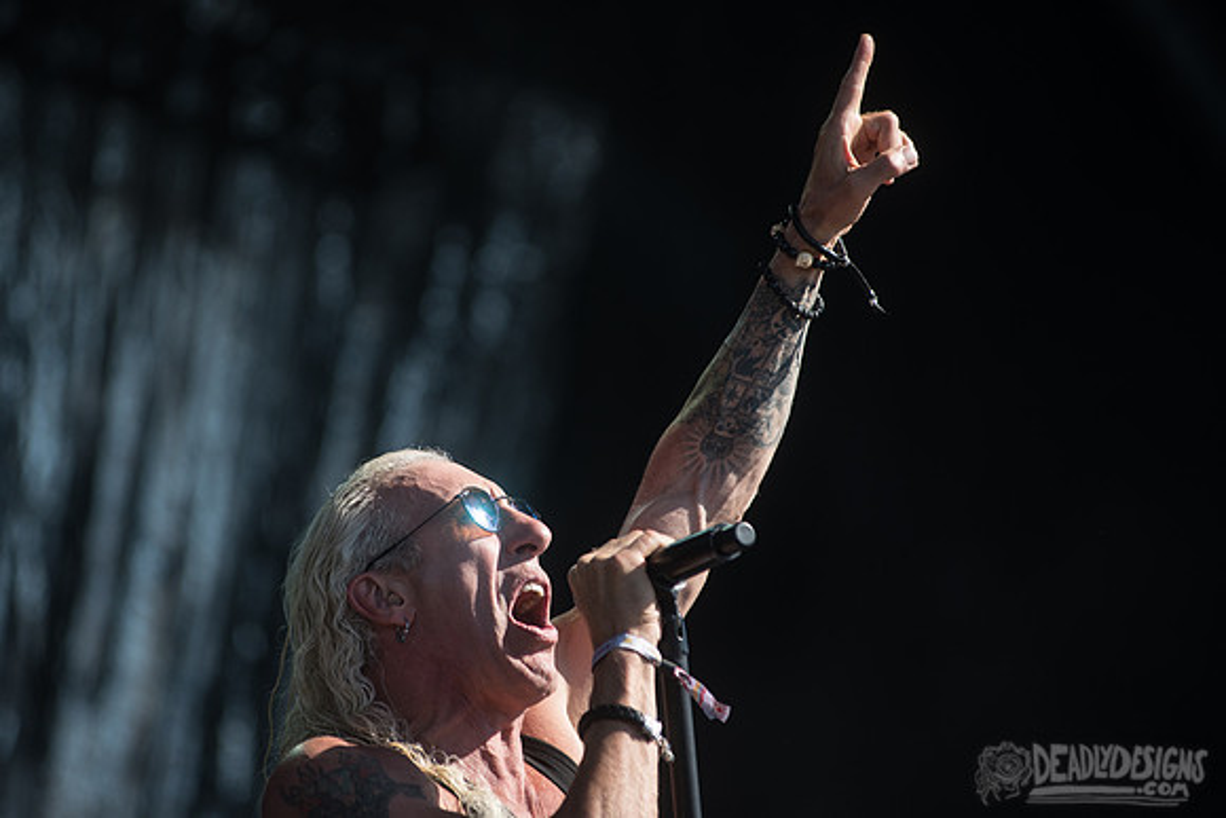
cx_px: 572
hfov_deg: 9.6
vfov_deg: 6.4
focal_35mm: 213
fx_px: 7271
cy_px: 381
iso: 250
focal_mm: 200
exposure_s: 1/2000
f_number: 4
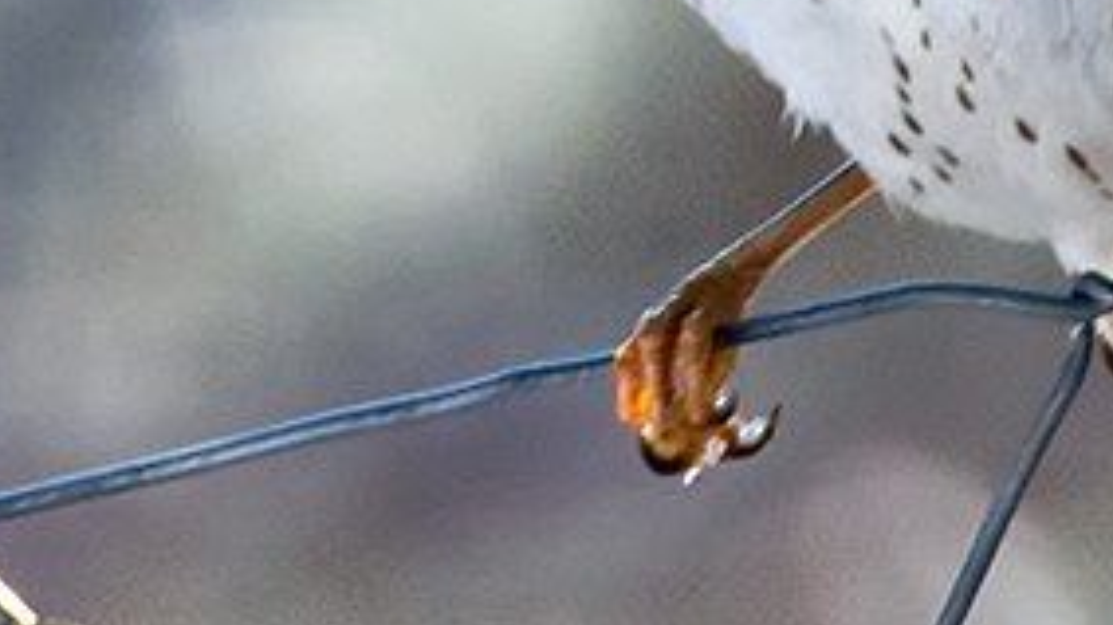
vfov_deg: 0.4
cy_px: -252
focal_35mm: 3329
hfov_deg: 0.6
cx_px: 232
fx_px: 98219
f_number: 6.3
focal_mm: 500
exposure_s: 1/800
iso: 320
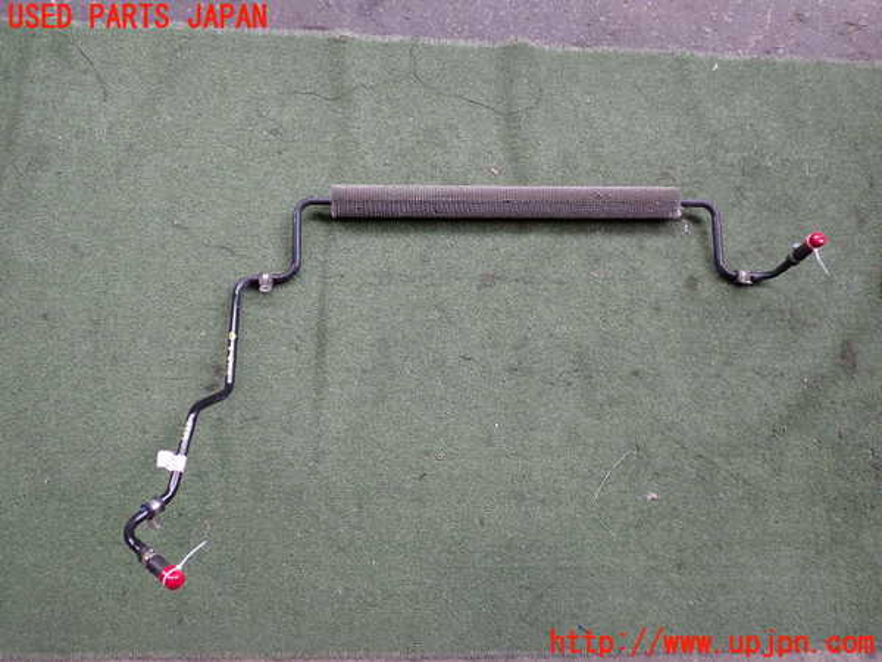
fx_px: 764
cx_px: 441
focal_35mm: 30
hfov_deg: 60.0
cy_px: 331
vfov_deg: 46.8
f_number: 2.3
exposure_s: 1/125
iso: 200
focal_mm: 5.4
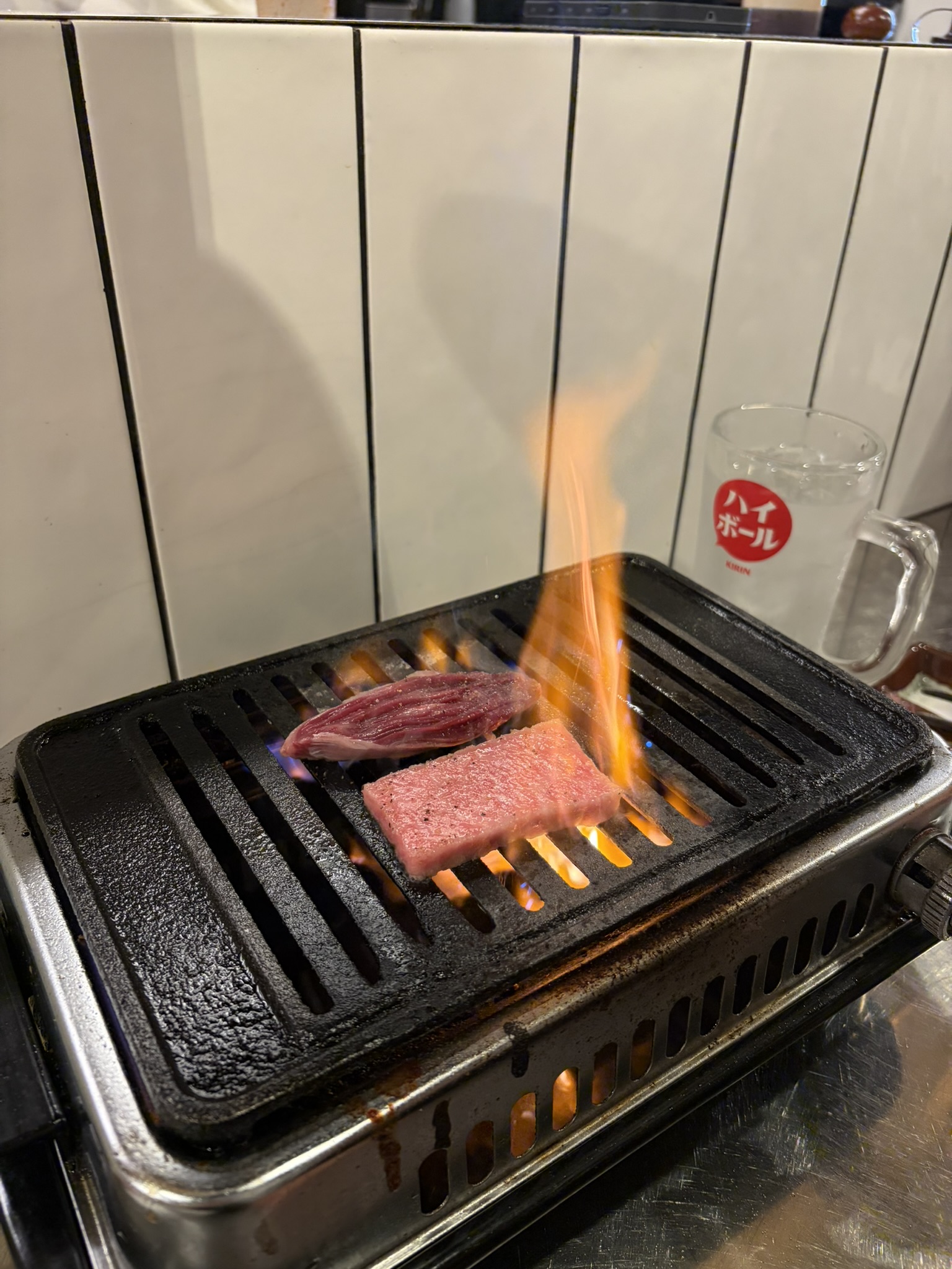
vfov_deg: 67.3
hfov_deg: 53.1
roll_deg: -1.8
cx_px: 476
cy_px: 634
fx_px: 953
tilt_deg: -30.9
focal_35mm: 26
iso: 160
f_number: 1.6
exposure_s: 1/60
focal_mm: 5.96
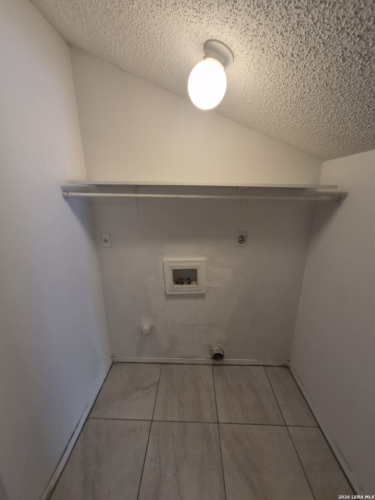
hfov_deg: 89.9
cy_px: 250
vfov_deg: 106.2
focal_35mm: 13
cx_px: 188
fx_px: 188
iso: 160
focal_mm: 1.74
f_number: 2.2
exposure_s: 1/60
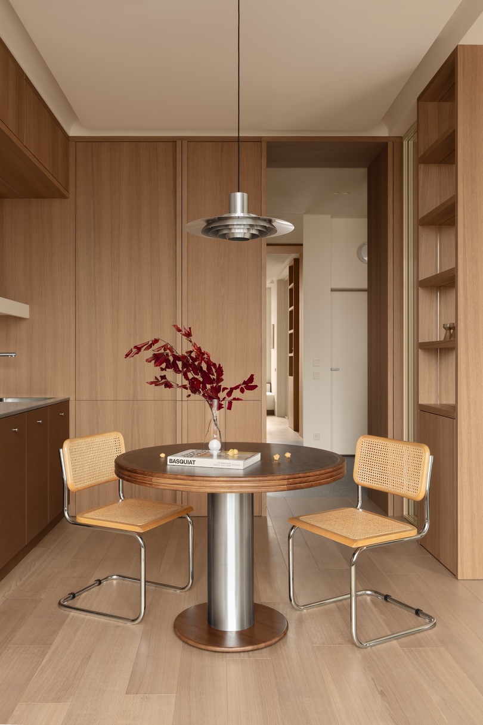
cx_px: 242
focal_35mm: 30
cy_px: 362
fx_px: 614
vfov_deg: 61.1
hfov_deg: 42.9
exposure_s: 1/6
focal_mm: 30.5
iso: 320
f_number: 13
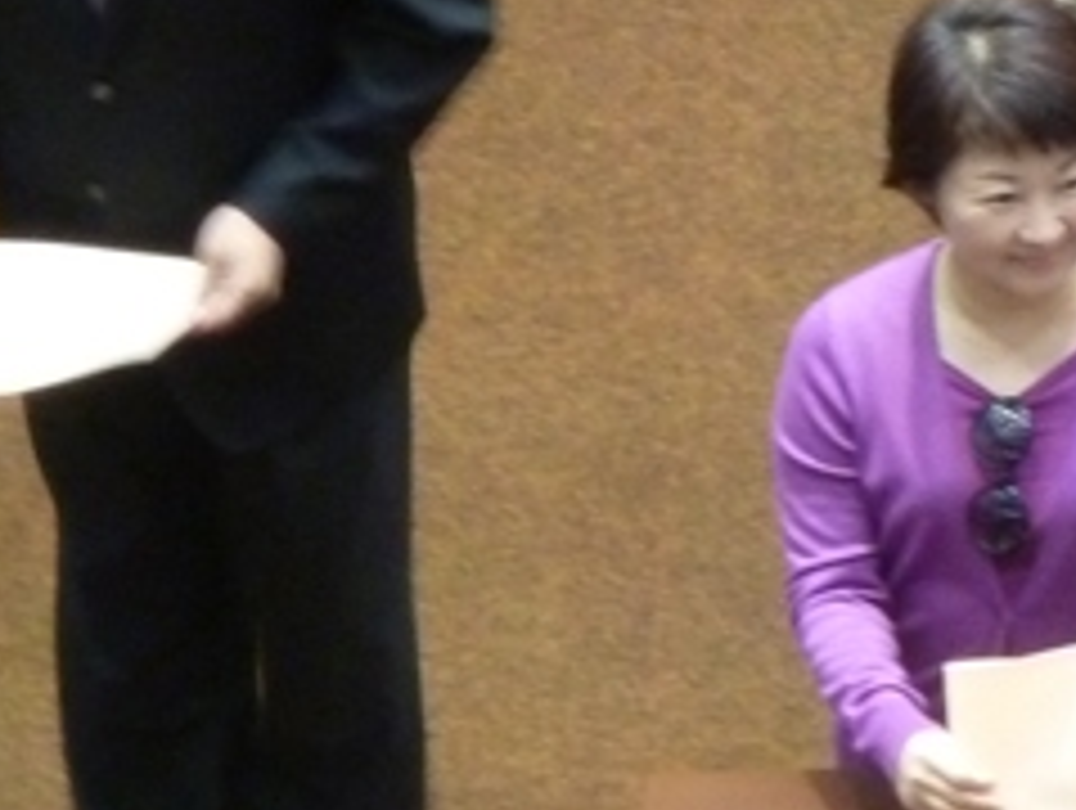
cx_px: 2073
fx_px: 16624
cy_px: 176
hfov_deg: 3.7
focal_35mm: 534
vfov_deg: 2.8
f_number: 4.5
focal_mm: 22.5
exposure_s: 1/8
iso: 400
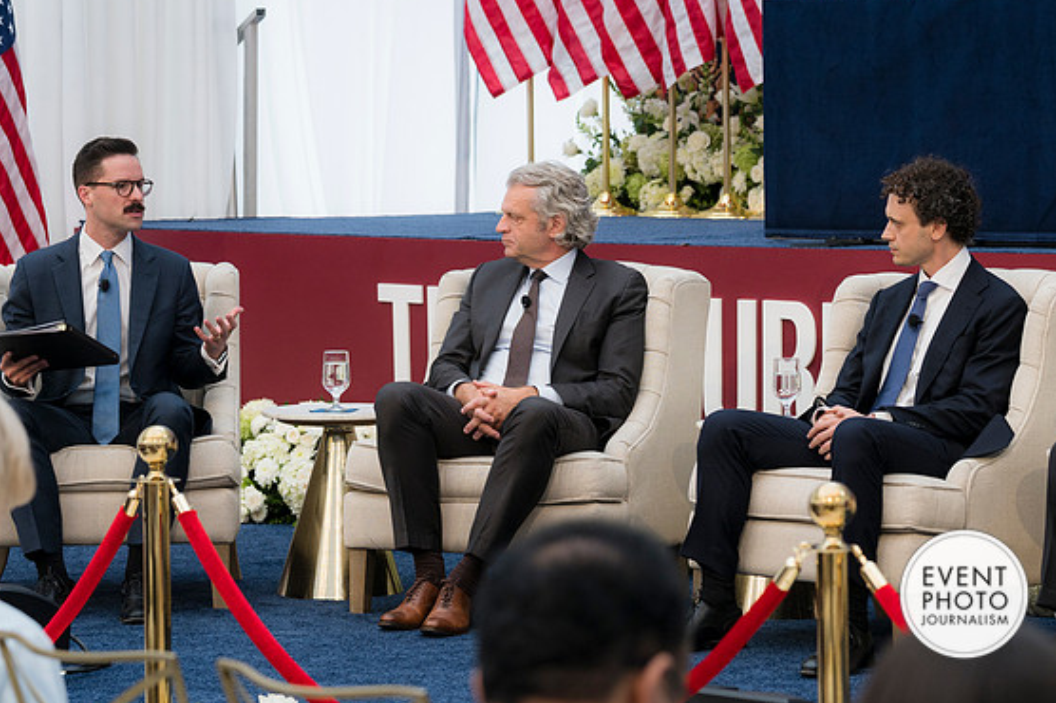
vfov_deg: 11.1
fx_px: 3606
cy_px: 353
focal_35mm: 123
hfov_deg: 16.7
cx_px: 541
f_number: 4
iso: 160
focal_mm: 79
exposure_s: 1/160
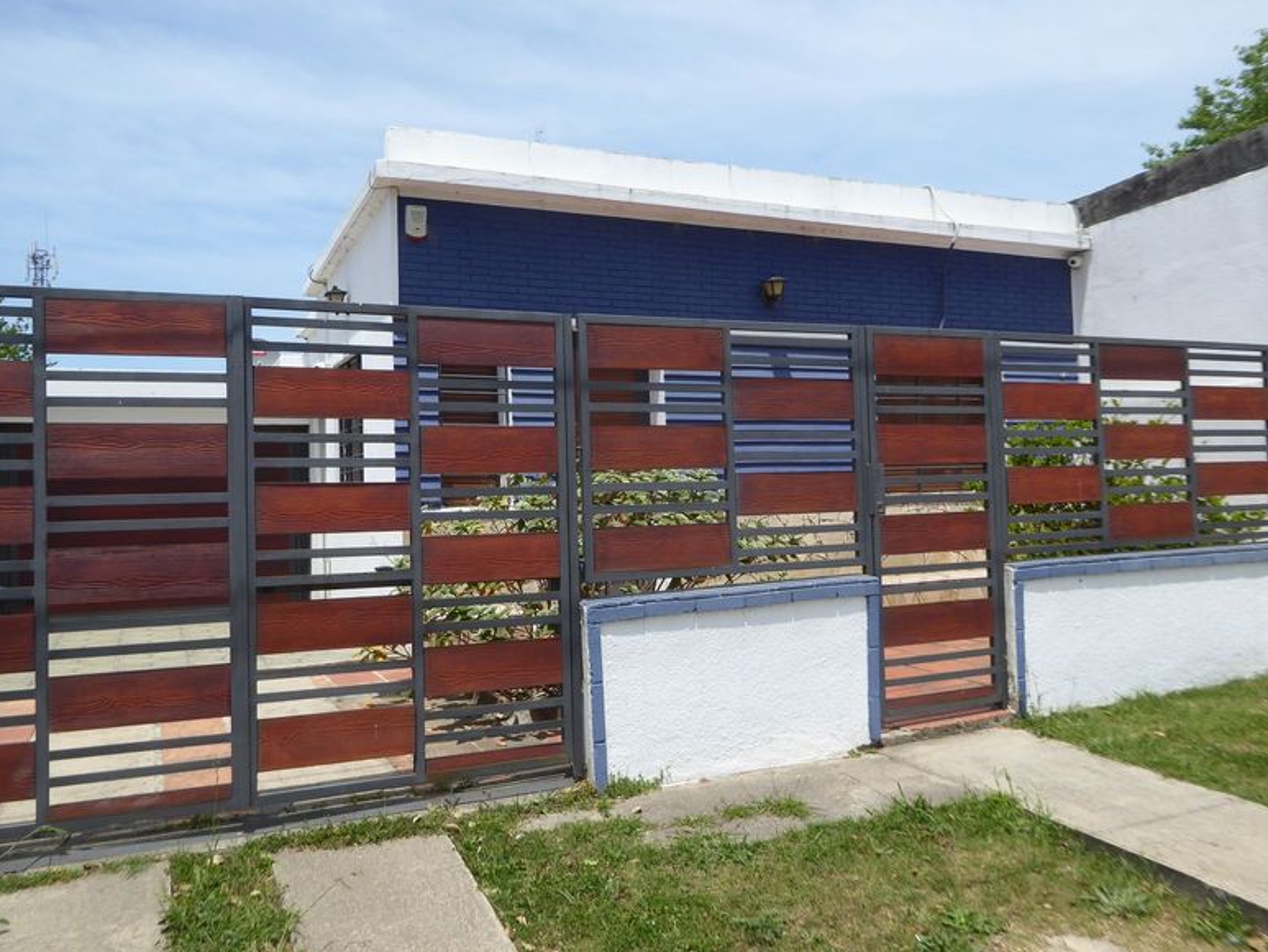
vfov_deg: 46.8
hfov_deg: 60.0
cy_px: 466
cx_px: 640
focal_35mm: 30
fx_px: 1099
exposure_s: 1/800
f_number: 3.5
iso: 80
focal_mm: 5
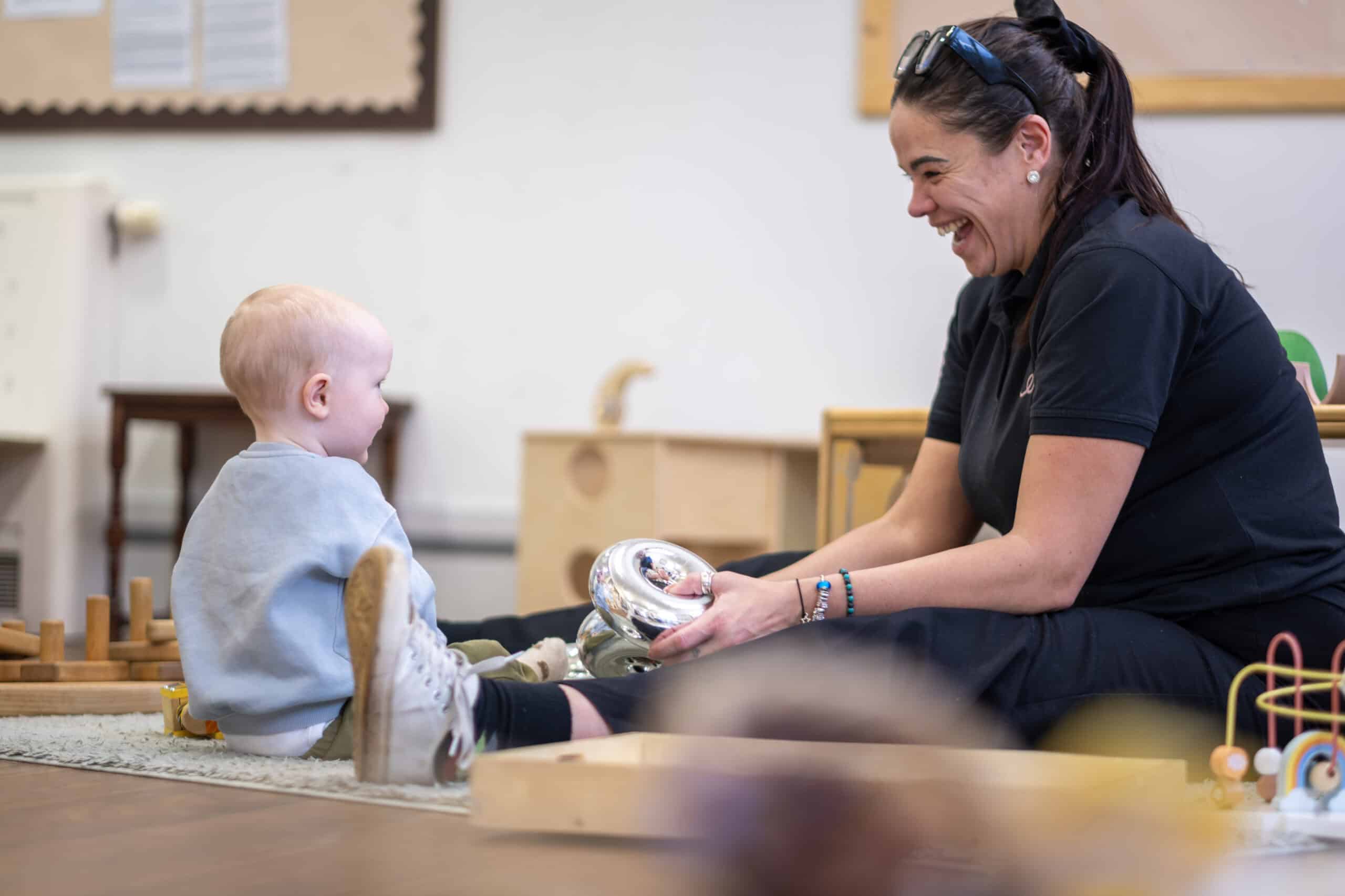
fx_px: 3138
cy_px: 448
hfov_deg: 24.2
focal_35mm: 84
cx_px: 672
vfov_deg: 16.3
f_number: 1.2
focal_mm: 56
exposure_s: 1/100
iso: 320
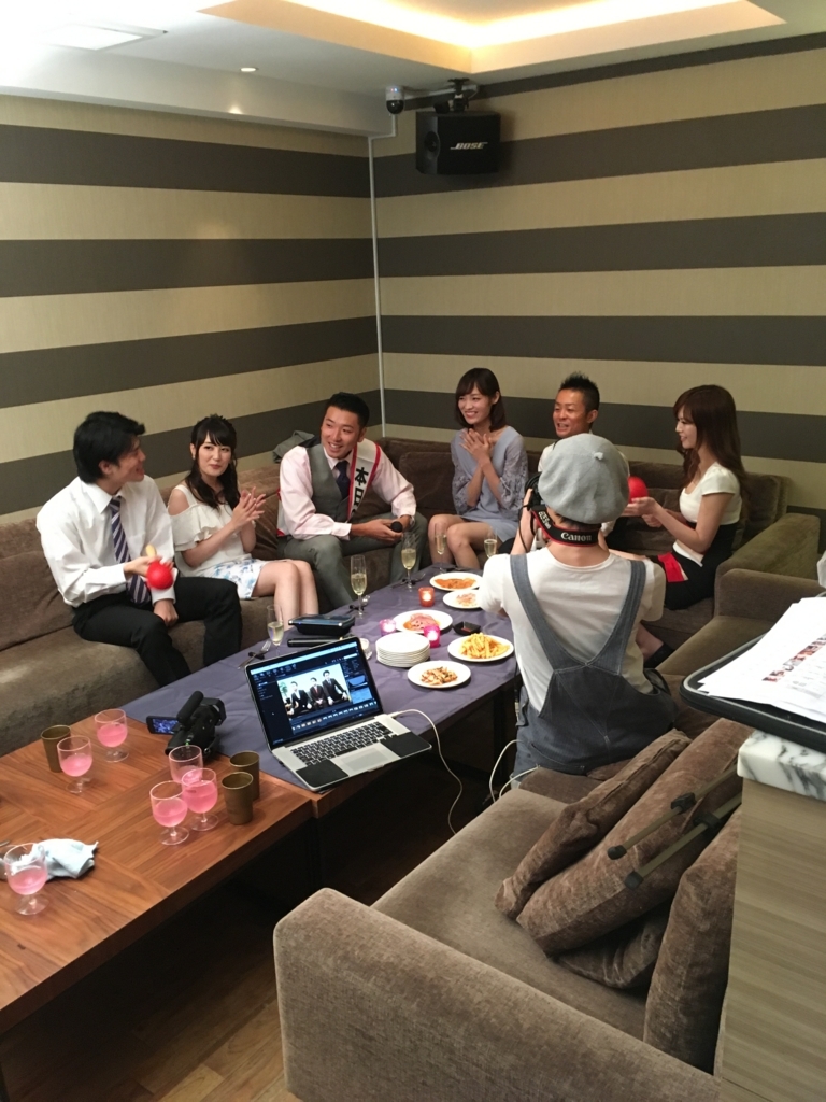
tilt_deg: -14.4
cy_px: 551
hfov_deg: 48.2
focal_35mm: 29
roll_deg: +2.0
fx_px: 923
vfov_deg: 61.7
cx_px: 413
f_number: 2.2
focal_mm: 4.15
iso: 200
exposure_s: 1/24
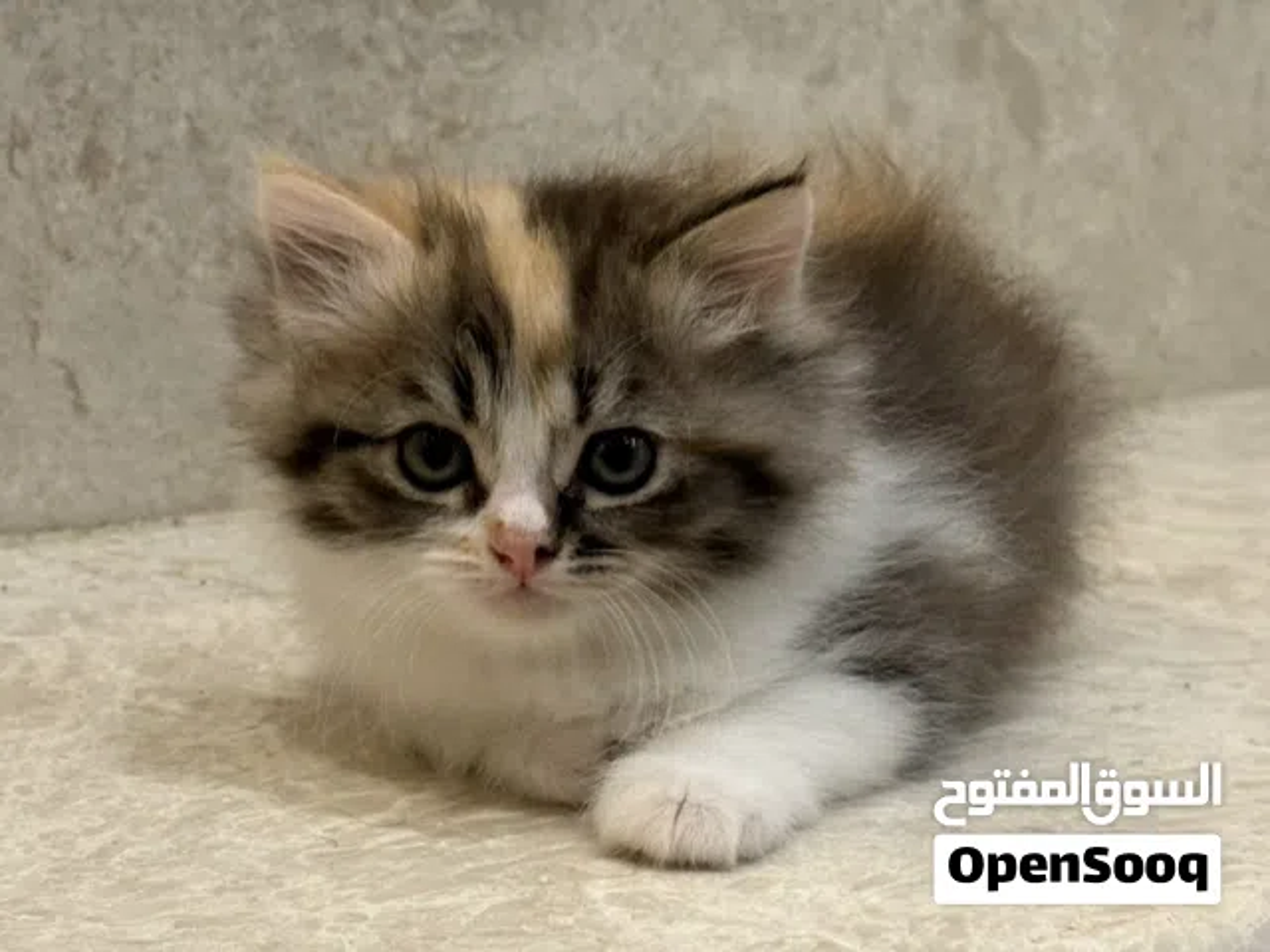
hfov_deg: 39.7
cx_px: 635
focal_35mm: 48
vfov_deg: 30.3
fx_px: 1761
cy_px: 476
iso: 250
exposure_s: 1/50
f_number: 1.78
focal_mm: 6.76
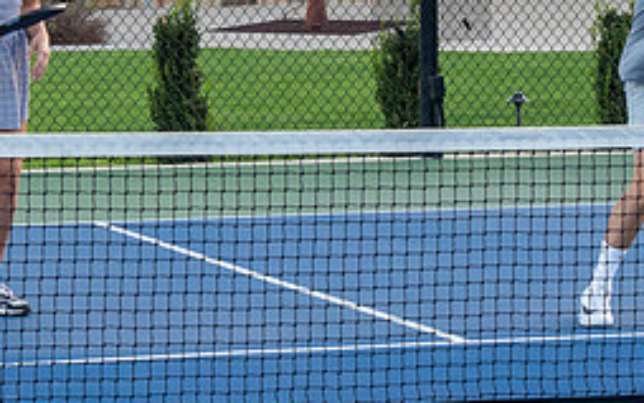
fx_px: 3652
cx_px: 288
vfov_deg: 6.3
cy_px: -17
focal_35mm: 208
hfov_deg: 10.1
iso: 1600
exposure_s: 1/400
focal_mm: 58
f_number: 8
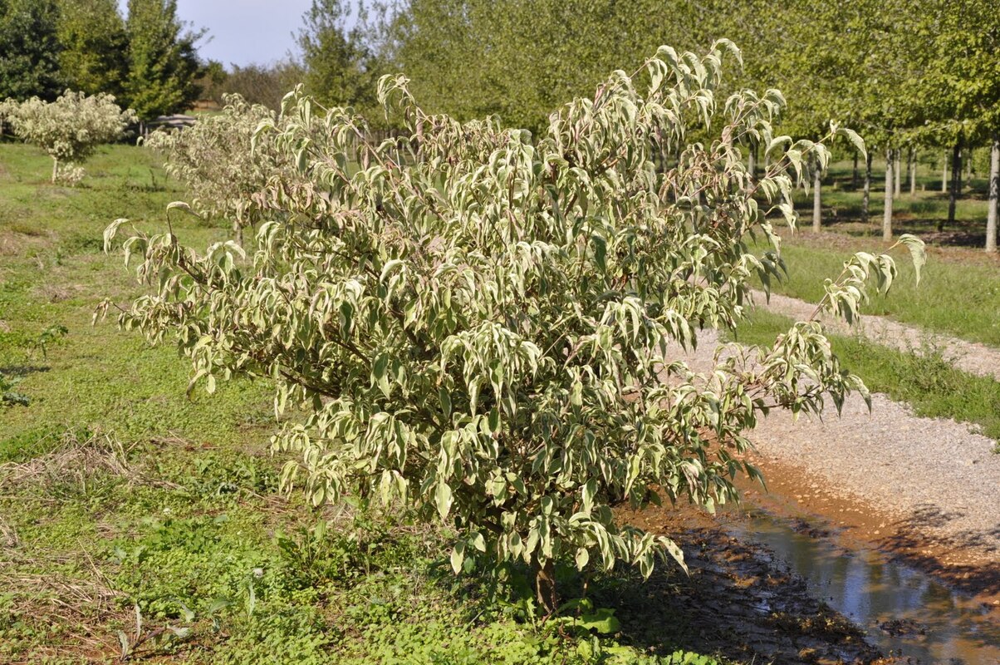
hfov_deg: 28.1
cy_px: 332
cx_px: 500
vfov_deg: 18.9
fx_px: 1998
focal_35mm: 72
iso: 200
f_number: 9
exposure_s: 1/320
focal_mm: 48
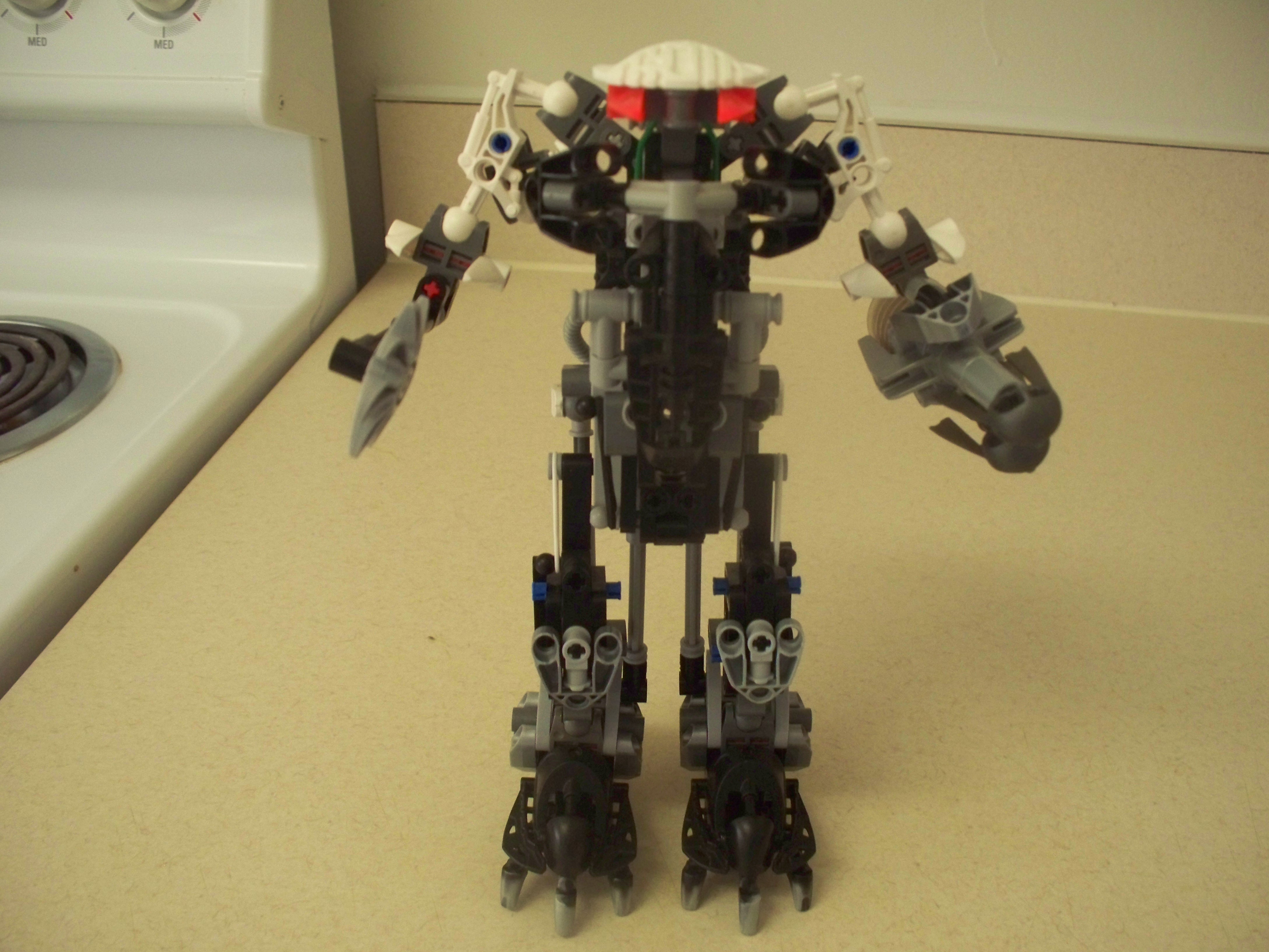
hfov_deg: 52.6
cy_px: 476
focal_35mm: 35
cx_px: 634
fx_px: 1283
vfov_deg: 40.7
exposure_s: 1/30
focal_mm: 7.54
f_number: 2.8
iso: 320
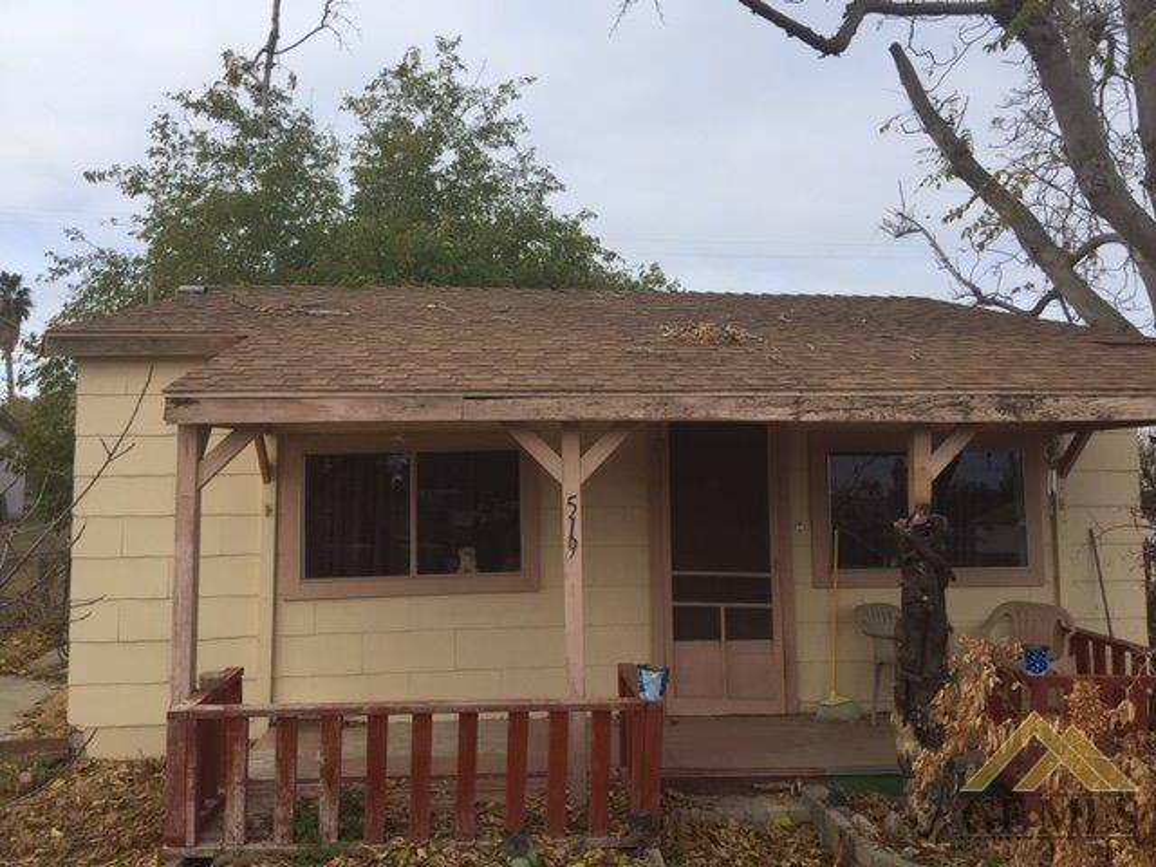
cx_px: 578
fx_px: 968
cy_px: 434
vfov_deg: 48.2
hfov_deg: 61.7
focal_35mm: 29
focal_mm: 4.15
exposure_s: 1/1582
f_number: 2.2
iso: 32
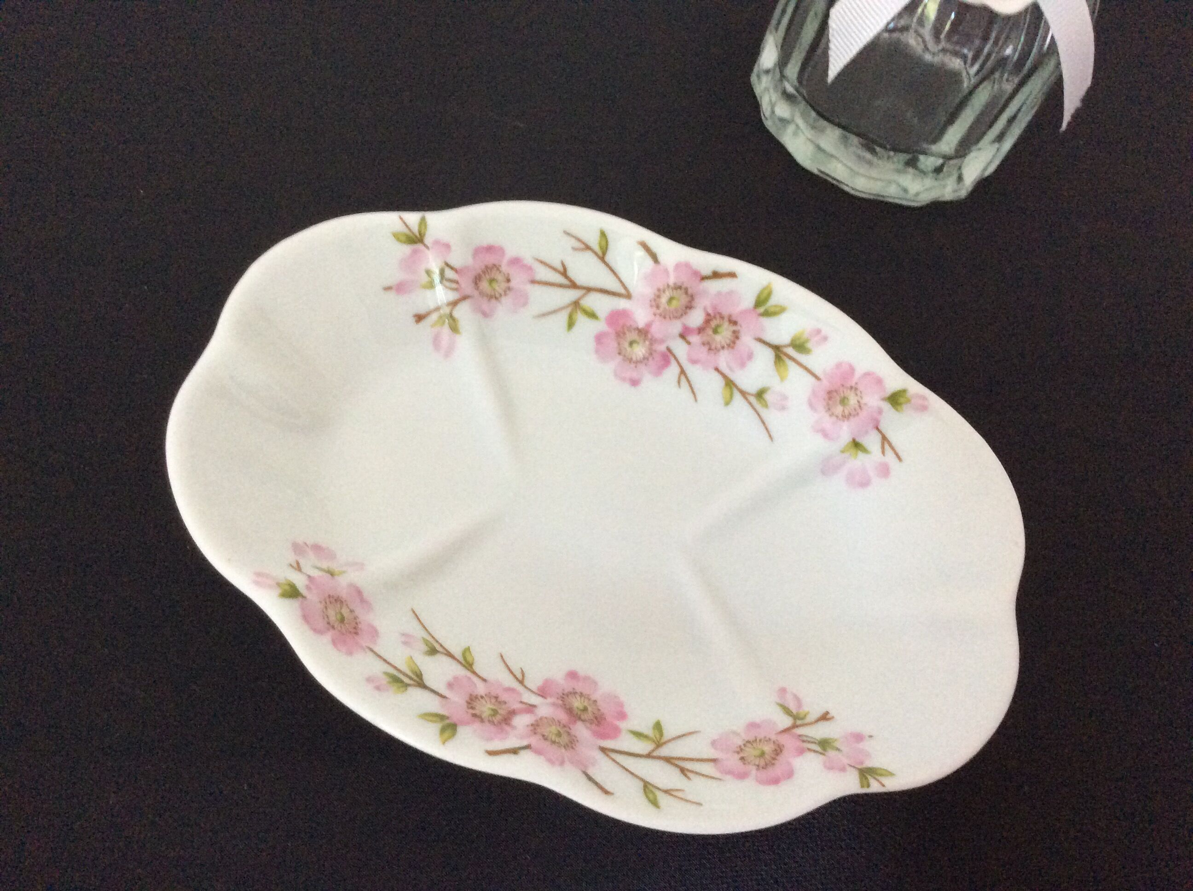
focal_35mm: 32
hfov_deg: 56.9
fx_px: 1101
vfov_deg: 44.1
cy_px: 446
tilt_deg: -59.7
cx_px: 596
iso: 250
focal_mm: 3.3
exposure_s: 1/20
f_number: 2.4
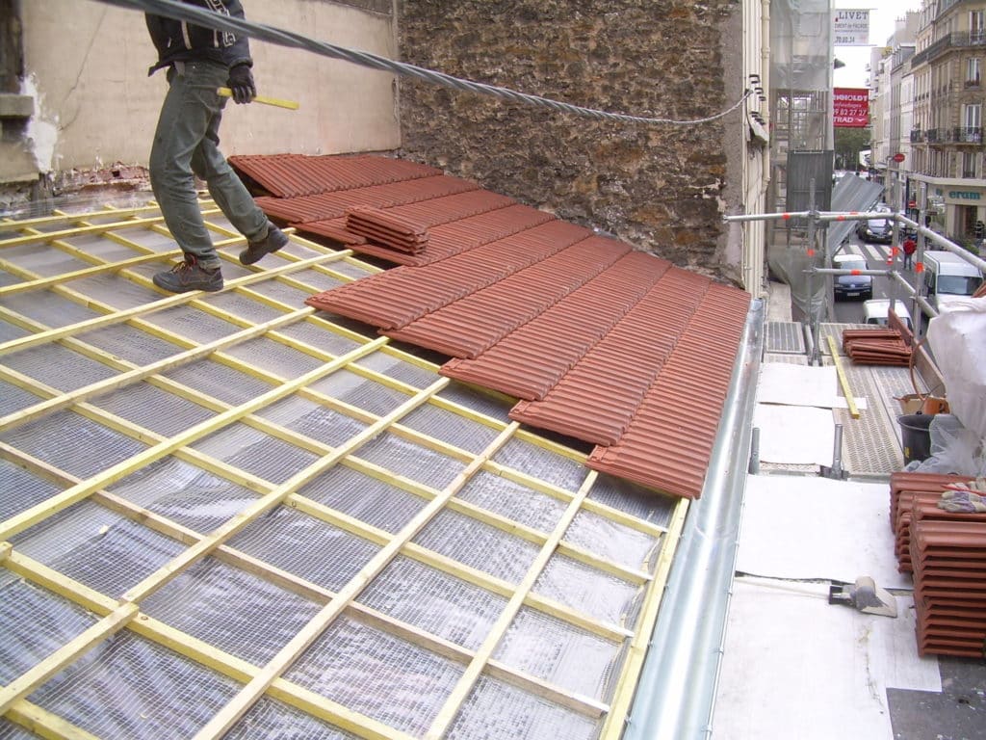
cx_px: 493
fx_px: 1082
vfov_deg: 37.7
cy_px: 370
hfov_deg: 49.0
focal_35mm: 38
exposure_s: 1/229
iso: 50
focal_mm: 6.3
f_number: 2.8
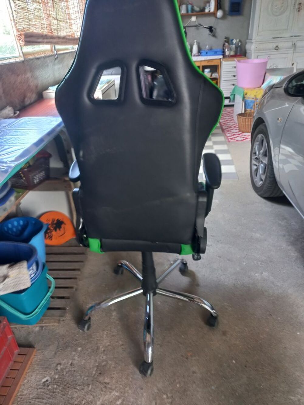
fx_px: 293
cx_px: 152
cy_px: 202
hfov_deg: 54.9
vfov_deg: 69.4
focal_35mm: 25
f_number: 1.8
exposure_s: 1/33
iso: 160
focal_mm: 4.6
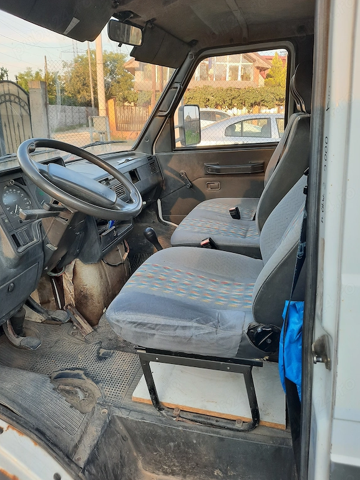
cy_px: 238
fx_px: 360
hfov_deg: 53.1
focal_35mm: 26
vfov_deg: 67.3
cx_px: 183
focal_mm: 4.6
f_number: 2
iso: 50
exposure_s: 1/100
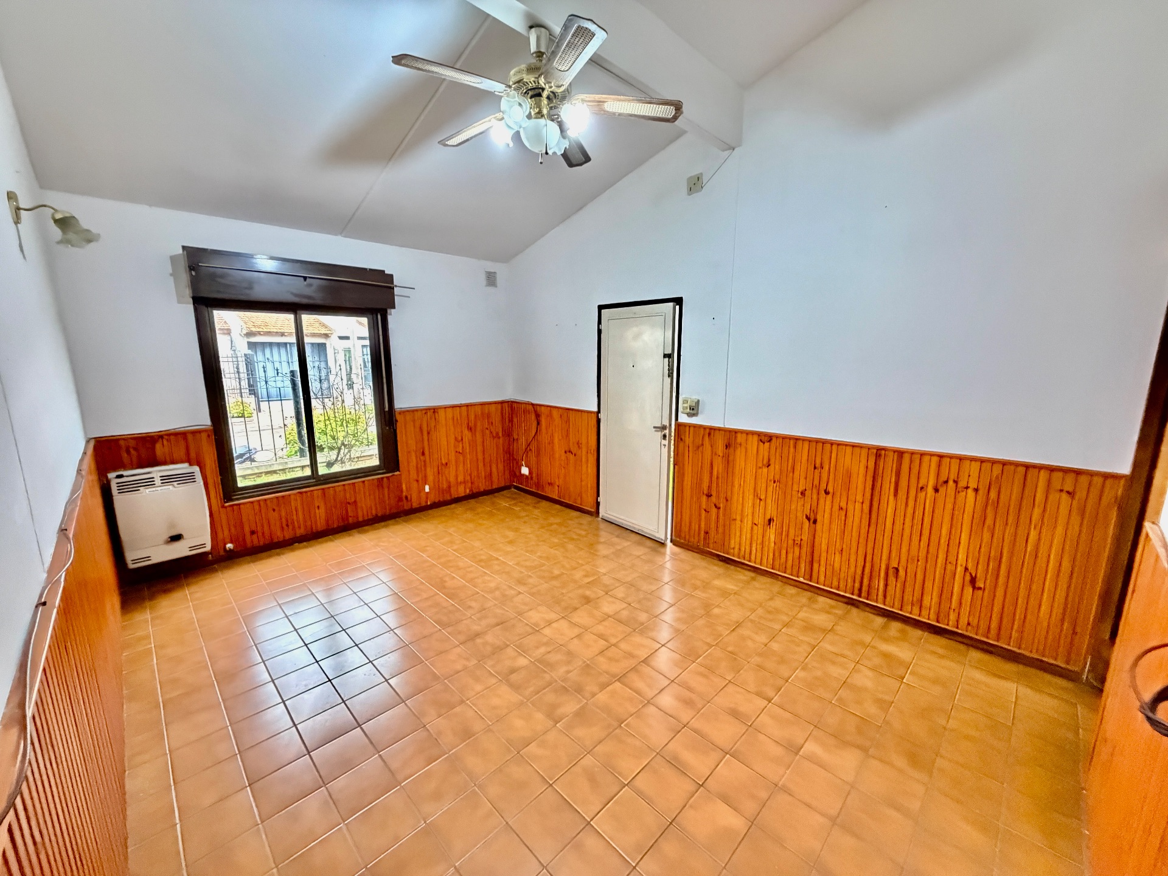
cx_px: 584
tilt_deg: -9.8
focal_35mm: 14
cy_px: 438
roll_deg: +0.1
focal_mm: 2.22
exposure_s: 1/50
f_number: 2.2
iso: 1250
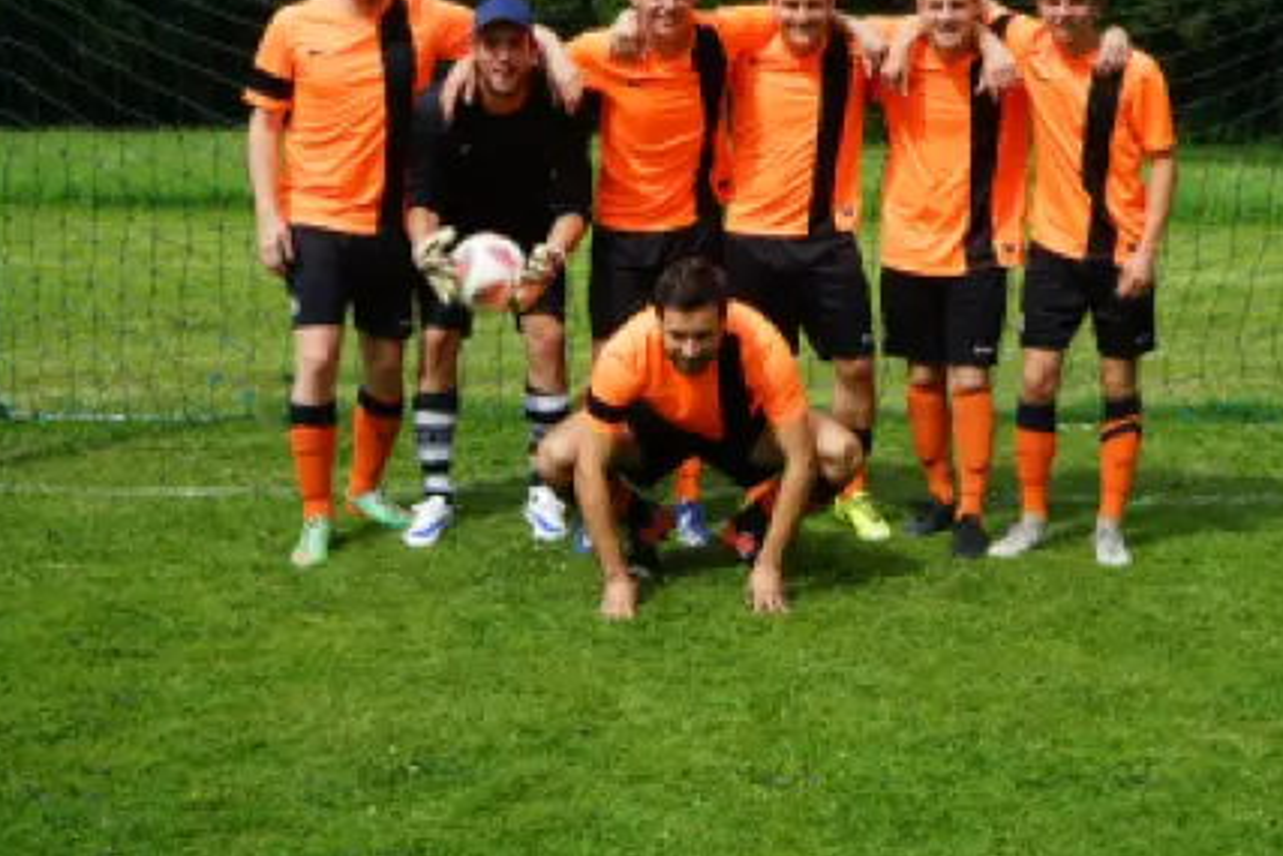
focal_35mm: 66
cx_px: 723
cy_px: 264
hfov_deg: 30.5
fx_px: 2353
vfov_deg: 20.5
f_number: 10
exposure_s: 1/100
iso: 100
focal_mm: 47
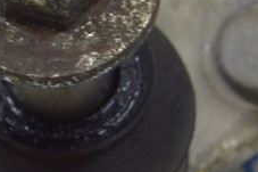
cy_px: 27
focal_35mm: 372
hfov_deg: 5.5
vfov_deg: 3.7
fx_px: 2666
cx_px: 43
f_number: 5.6
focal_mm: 55
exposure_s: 1/20
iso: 400
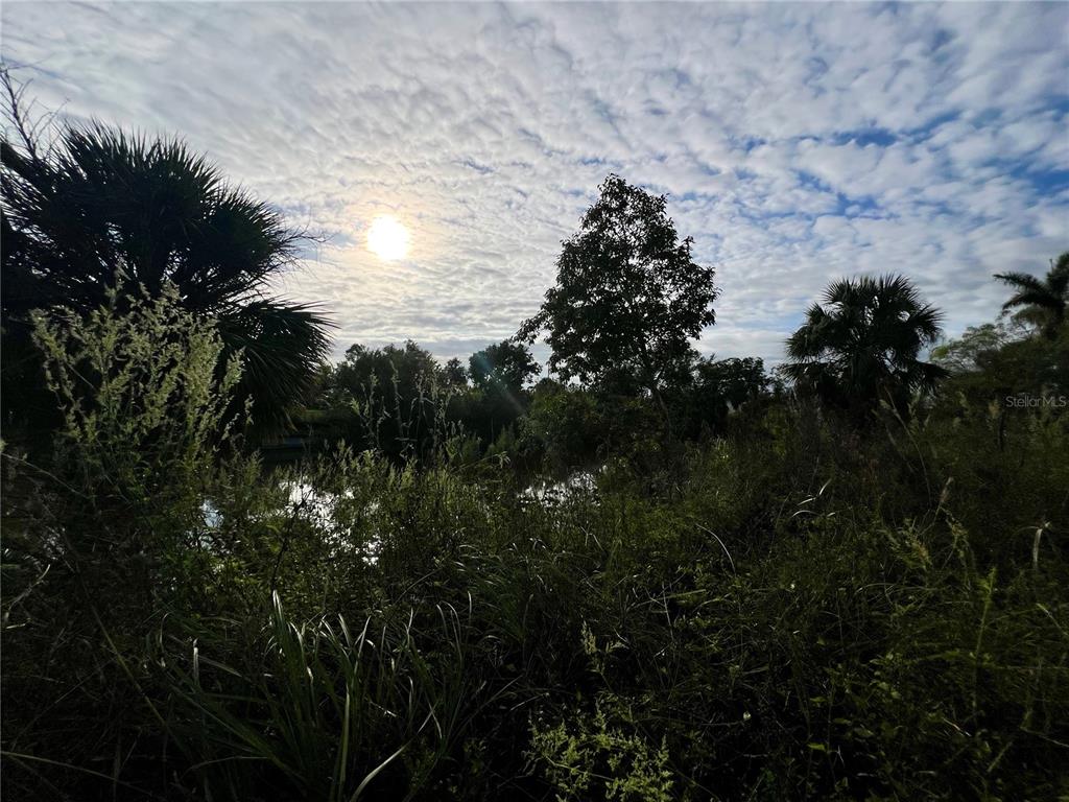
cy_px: 401
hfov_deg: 106.2
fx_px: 401
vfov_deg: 89.9
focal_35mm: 13
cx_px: 534
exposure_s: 1/12658
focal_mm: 1.57
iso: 32
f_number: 1.8
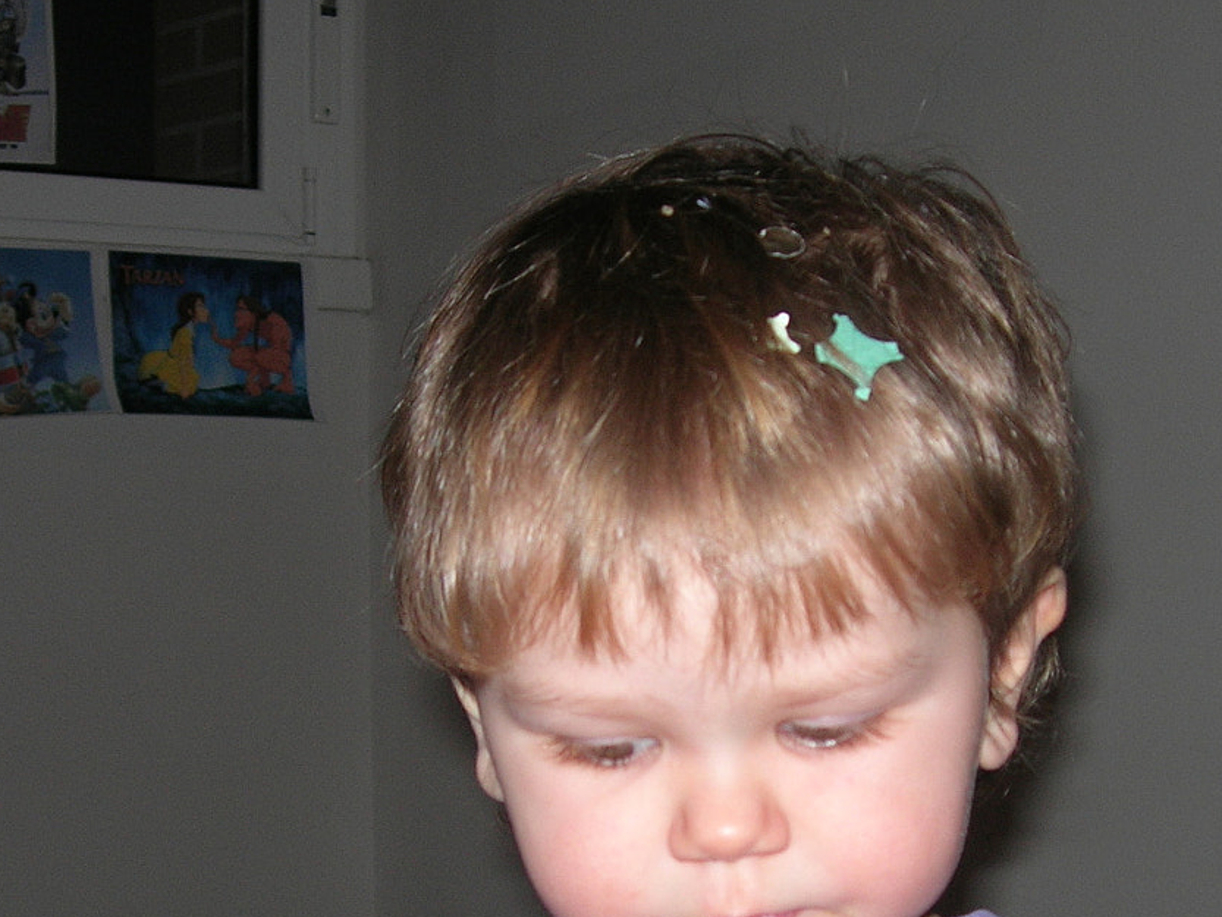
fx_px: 2577
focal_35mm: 73
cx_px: 755
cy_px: 738
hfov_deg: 26.6
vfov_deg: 19.9
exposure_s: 1/60.1
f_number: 2.8
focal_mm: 7.8
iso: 64
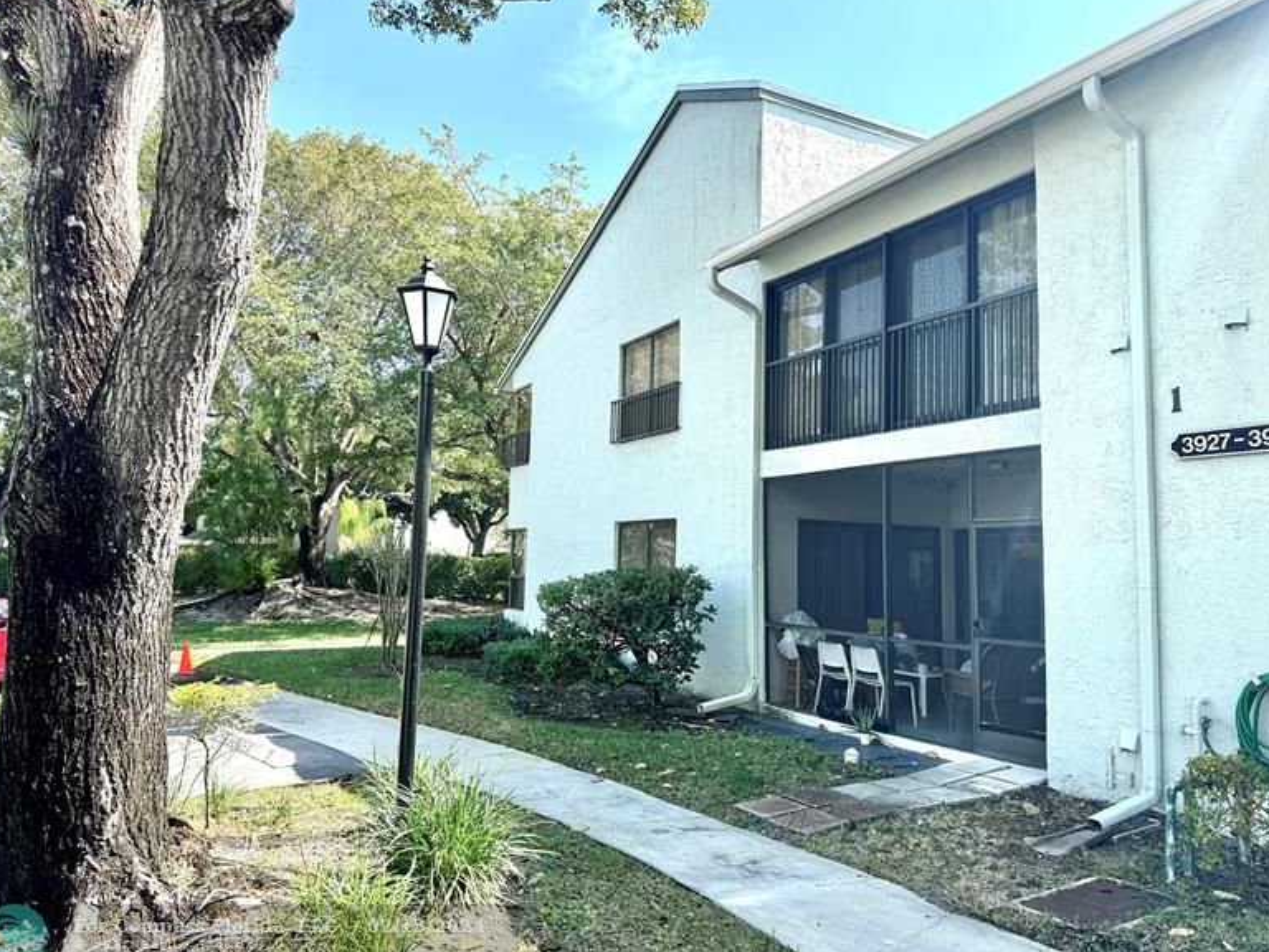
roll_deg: -2.2
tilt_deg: +6.9
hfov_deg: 69.4
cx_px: 643
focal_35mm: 25
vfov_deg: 54.9
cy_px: 474
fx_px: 916
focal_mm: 6.86
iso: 80
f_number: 1.78
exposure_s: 1/1131
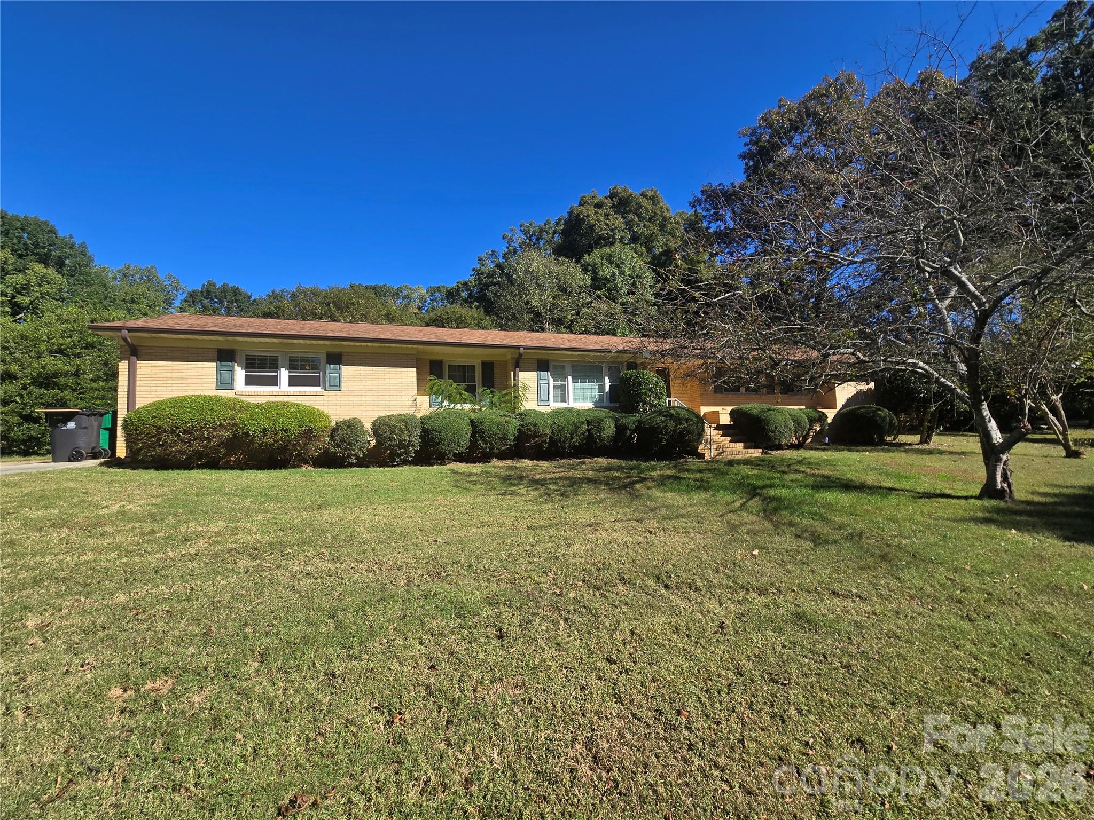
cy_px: 410
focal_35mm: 13
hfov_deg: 106.2
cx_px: 547
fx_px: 411
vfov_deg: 89.9
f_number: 2.2
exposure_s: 1/1606
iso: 50
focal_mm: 2.2
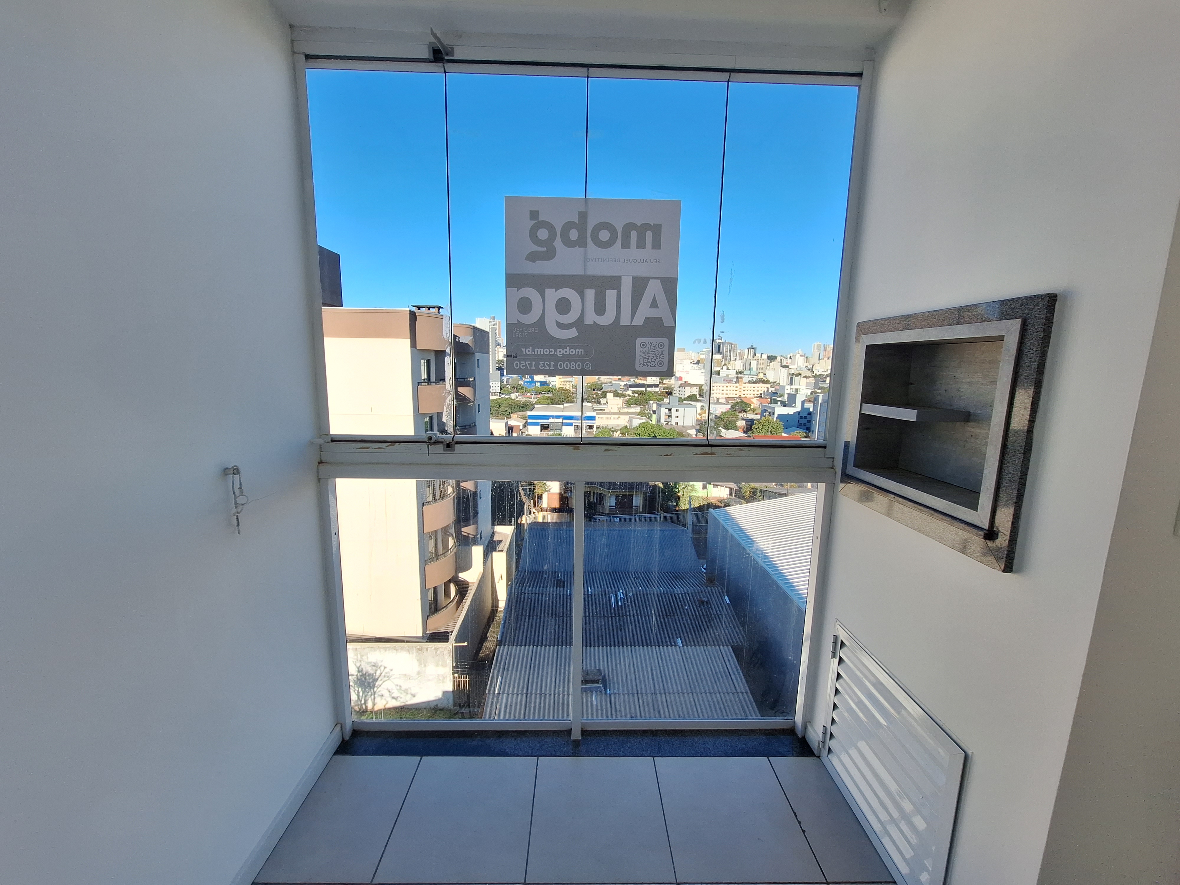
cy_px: 442
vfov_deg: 89.9
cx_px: 590
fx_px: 443
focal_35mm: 13
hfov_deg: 106.2
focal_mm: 1.74
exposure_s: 1/1385
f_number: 2.2
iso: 40
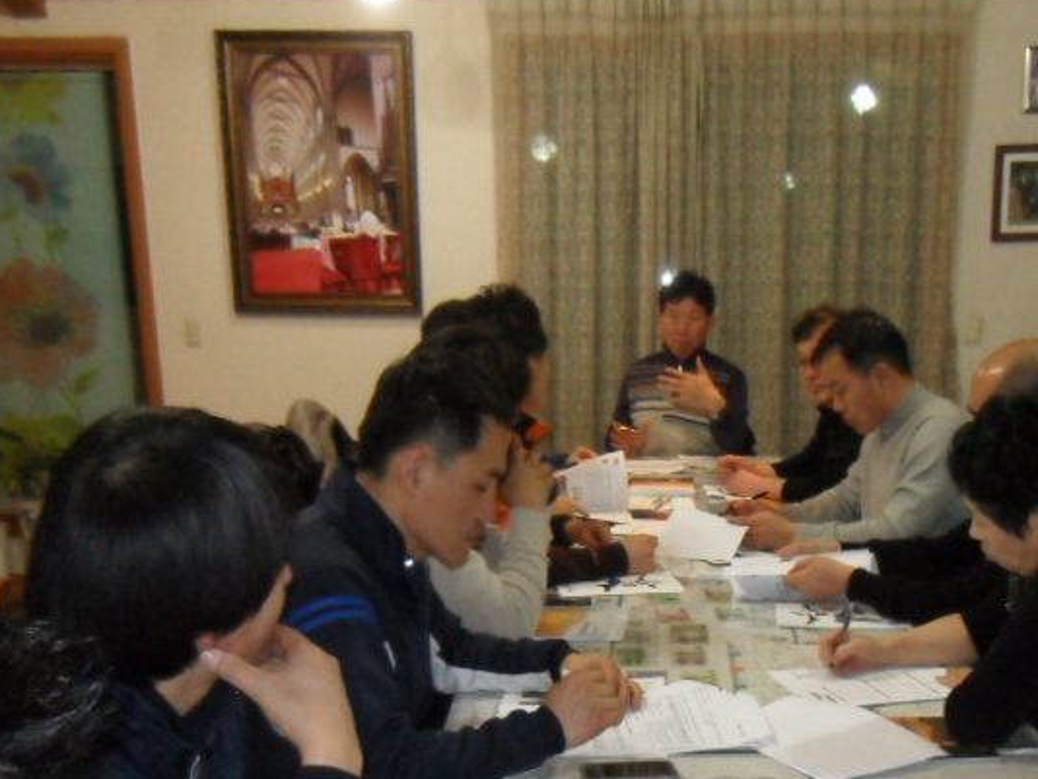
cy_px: 719
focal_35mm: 46
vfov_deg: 30.0
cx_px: 634
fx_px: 1380
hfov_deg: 41.0
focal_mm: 4.3
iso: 400
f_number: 2.8
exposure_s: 1/45
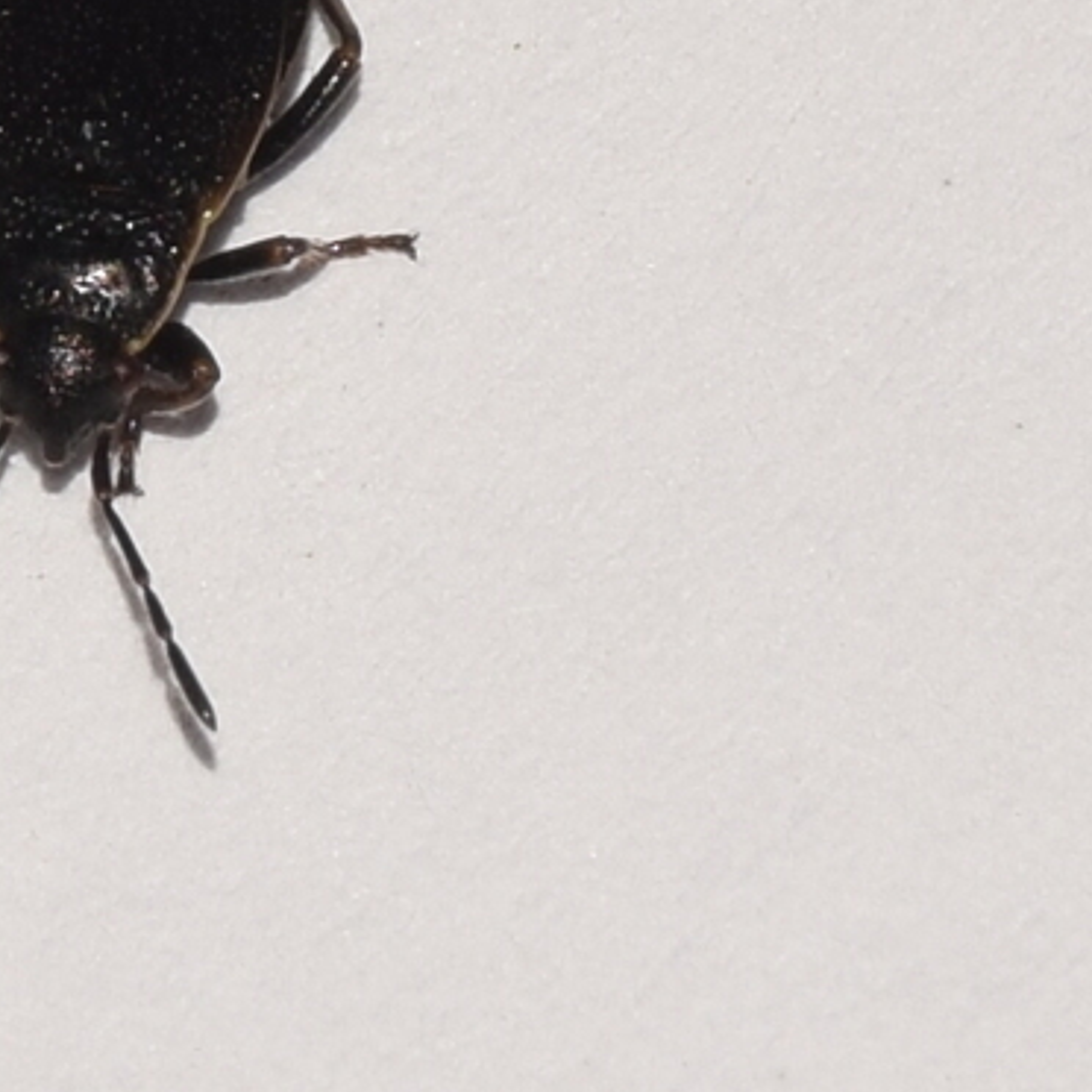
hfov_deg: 3.8
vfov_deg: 3.8
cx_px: 43
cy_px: 161
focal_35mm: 460
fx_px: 16418
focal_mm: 140
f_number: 14
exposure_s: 1/200
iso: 100
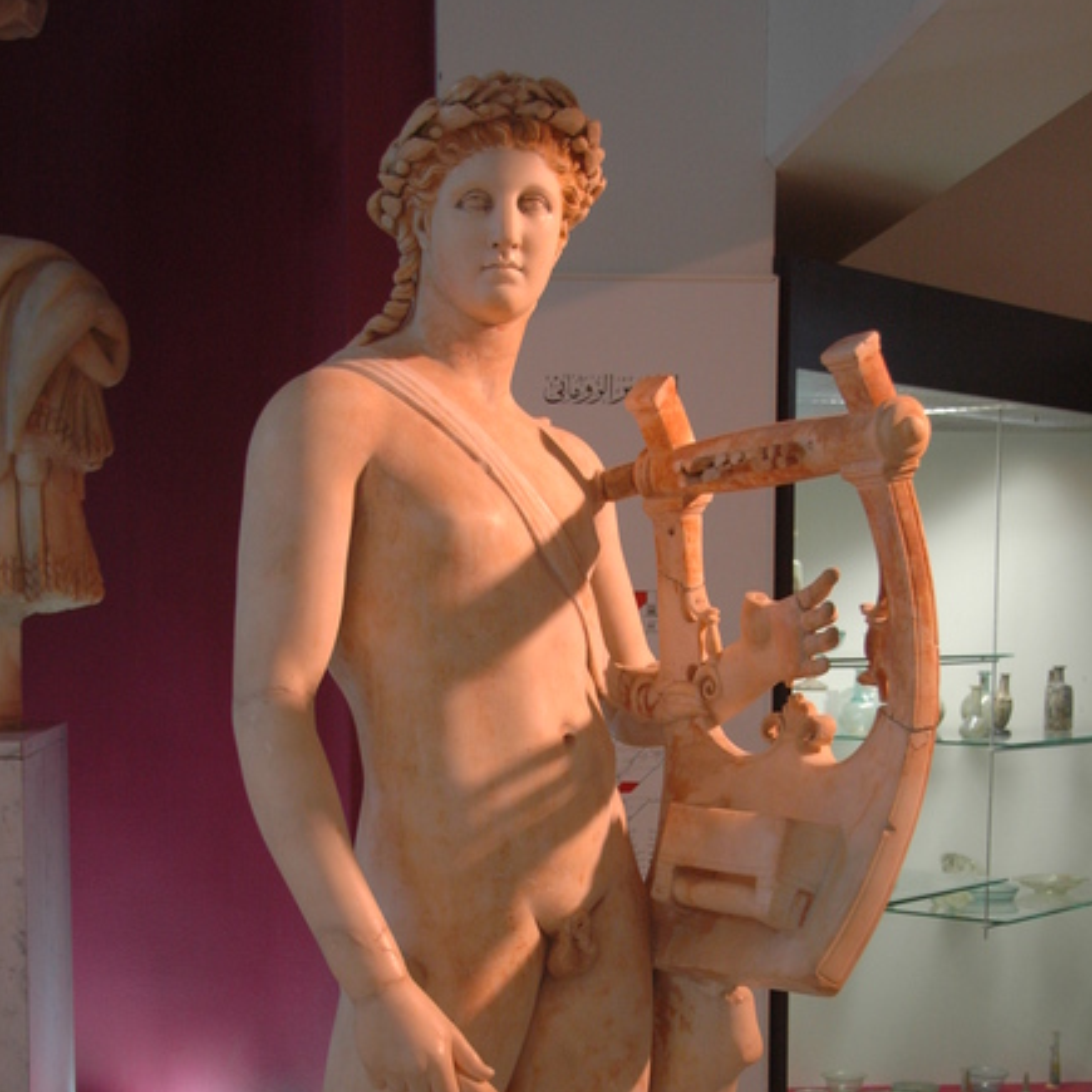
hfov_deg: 27.7
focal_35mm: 62
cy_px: 820
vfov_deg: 27.3
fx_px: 2213
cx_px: 545
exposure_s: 1/13
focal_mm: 32
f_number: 4.2
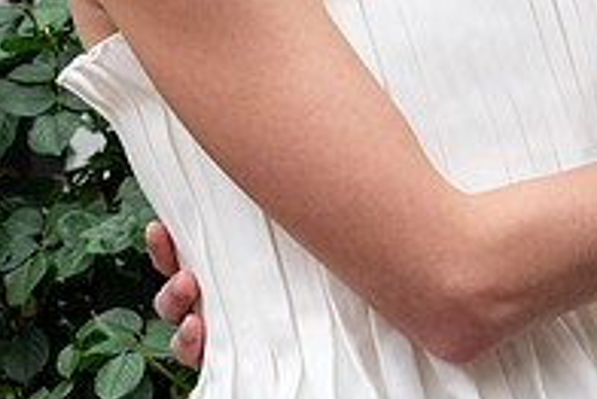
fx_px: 5476
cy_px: -6
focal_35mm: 330
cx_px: 691
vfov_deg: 4.2
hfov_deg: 6.2
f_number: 3.5
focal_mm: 50
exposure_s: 1/500
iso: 500
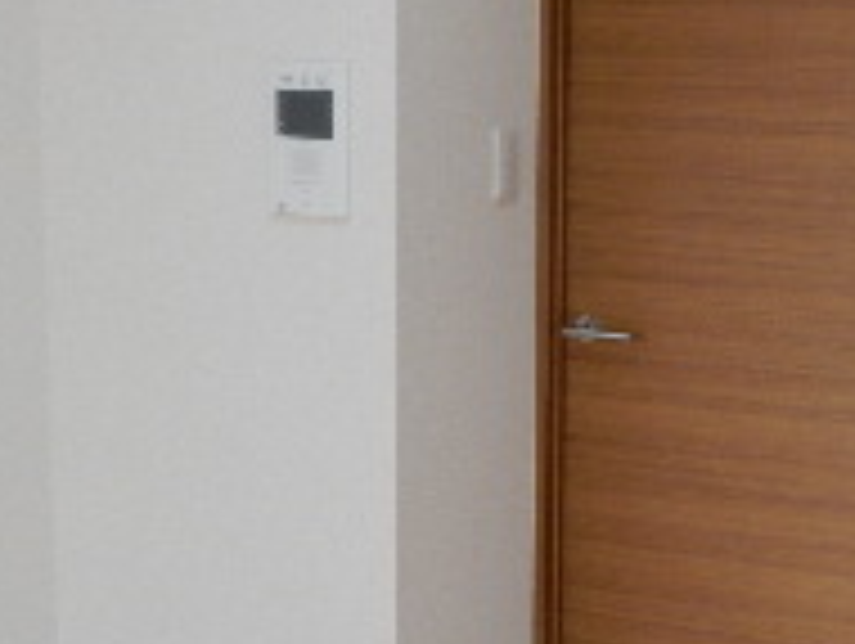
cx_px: 688
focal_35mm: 84
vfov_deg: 17.6
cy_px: 405
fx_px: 2077
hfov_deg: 22.9
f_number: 3.7
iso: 220
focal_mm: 4.5
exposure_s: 1/30
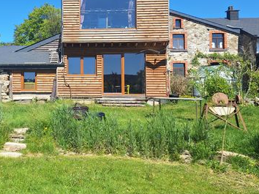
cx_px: 64
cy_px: 72
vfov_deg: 36.6
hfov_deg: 46.2
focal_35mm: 39
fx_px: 292
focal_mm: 5.54
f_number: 1.8
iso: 40
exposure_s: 1/1894
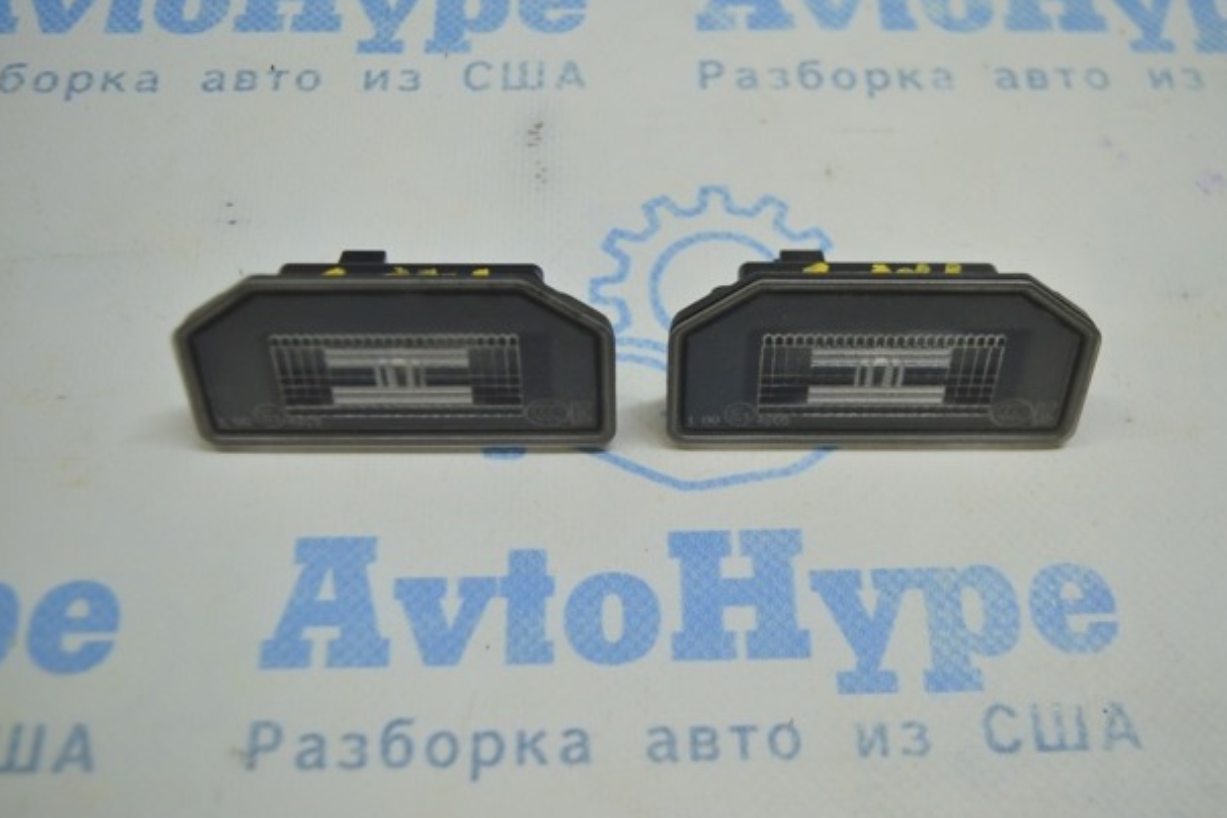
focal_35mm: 40
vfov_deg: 33.8
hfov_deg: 49.0
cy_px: 396
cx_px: 642
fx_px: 1347
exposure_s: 1/100
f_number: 4
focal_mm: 25
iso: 400
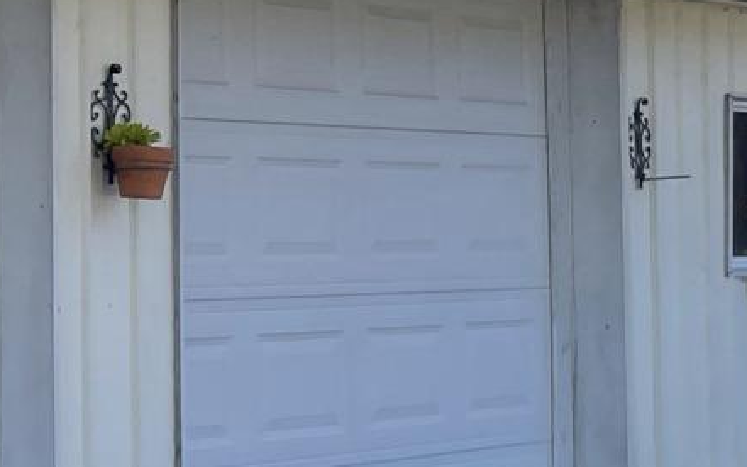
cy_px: 73
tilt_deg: +3.3
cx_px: -347
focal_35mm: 128
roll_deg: -0.5
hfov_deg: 15.2
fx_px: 2607
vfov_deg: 10.2
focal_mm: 4.2
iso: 32
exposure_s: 1/882
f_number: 1.6
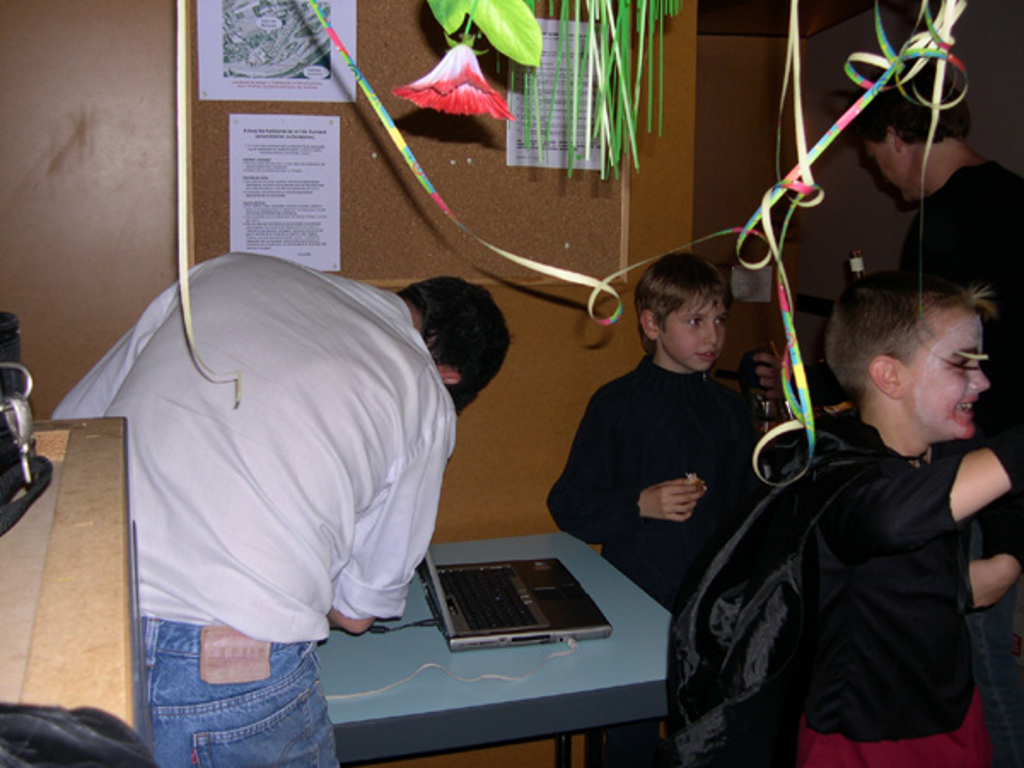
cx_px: 512
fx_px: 1124
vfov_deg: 37.7
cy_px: 384
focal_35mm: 38
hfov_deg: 49.0
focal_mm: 8
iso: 100
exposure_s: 1/60
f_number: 2.8
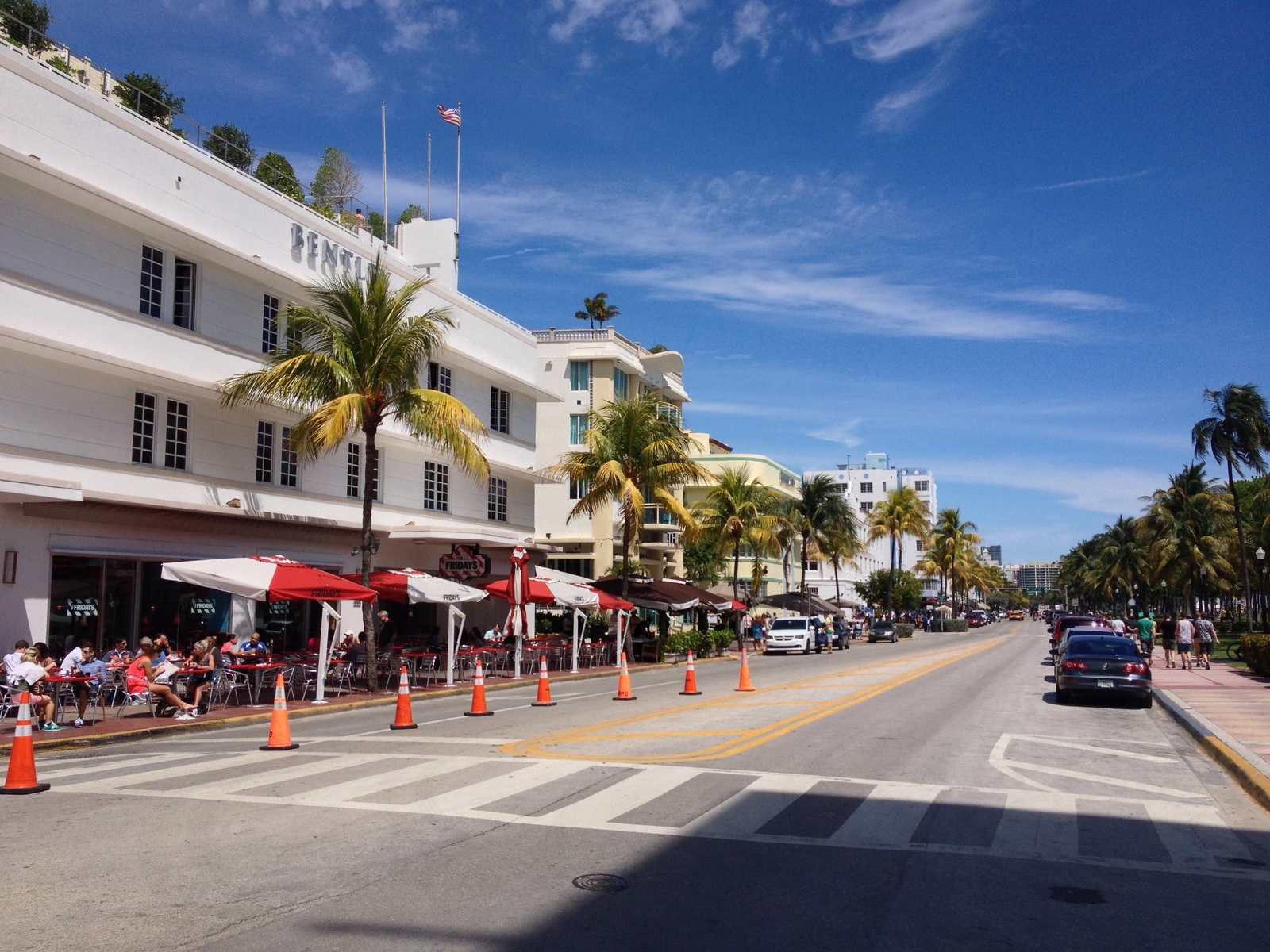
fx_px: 1284
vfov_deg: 40.7
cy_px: 476
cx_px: 635
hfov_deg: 52.6
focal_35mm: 35
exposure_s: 1/2513
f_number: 2.4
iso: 50
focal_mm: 4.28
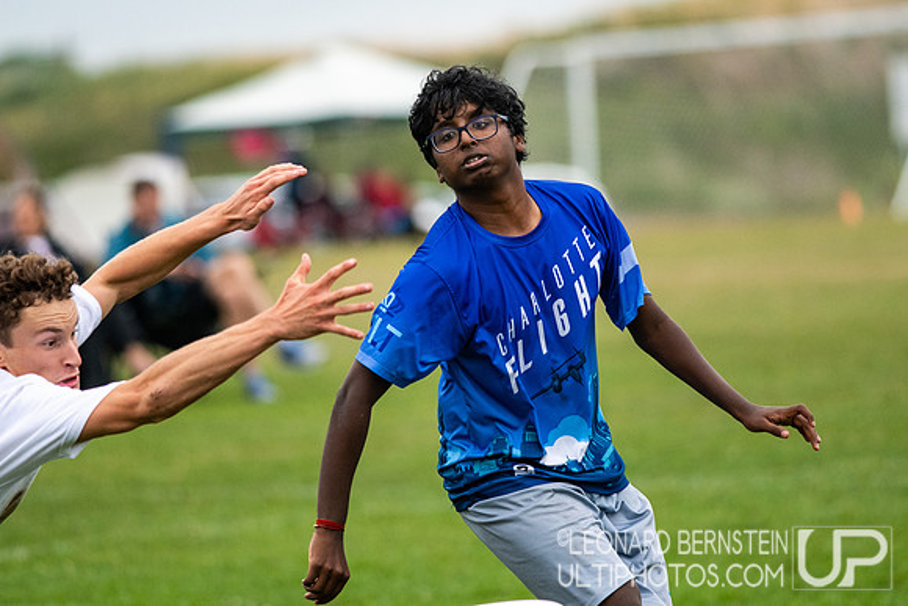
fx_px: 12225
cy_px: 280
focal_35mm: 485
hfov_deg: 4.3
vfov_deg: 2.8
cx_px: 489
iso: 1600
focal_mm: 300
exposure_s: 1/2000
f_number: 4
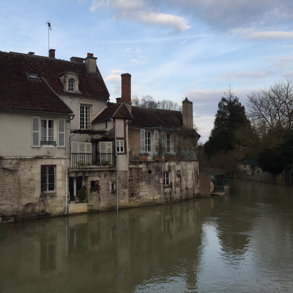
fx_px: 335
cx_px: 116
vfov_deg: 47.2
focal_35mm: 35
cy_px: 148
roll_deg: +0.9
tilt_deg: +2.7
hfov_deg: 46.9
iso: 32
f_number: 2.2
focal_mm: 4.15
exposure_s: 1/719
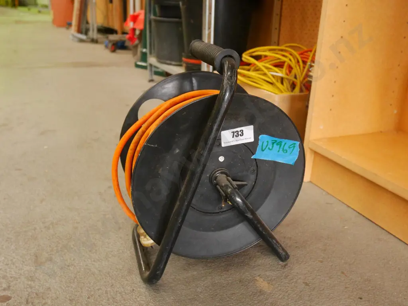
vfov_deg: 41.8
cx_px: 204
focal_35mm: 34
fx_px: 401
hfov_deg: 53.9
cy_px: 153
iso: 3200
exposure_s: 1/100
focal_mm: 17
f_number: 4
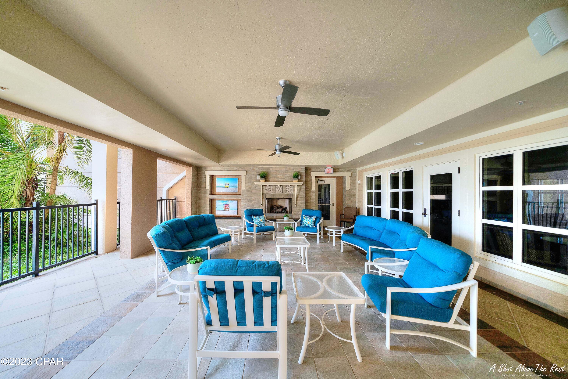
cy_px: 190
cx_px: 284
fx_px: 189
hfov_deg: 112.6
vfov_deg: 90.0
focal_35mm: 12
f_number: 4
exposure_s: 1/160
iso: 500
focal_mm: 12
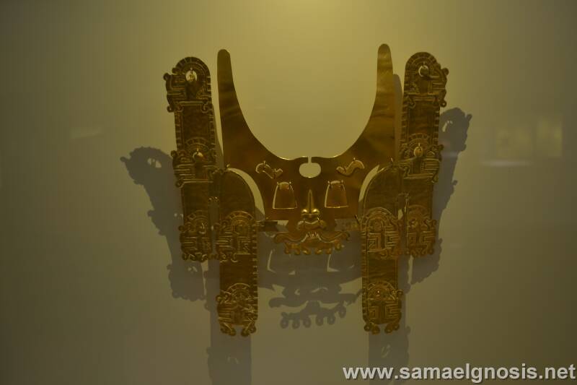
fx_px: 577
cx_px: 288
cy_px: 192
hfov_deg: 53.1
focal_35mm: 36
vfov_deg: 36.9
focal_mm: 24
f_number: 4
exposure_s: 1/8
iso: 100
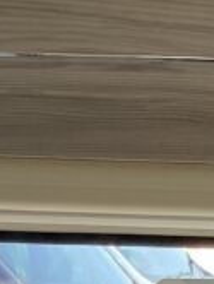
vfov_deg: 9.1
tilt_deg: -20.1
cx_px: 286
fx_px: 1570
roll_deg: -1.0
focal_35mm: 191
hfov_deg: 7.7
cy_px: 731
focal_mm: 3.3
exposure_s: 1/117
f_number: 2.4
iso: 25
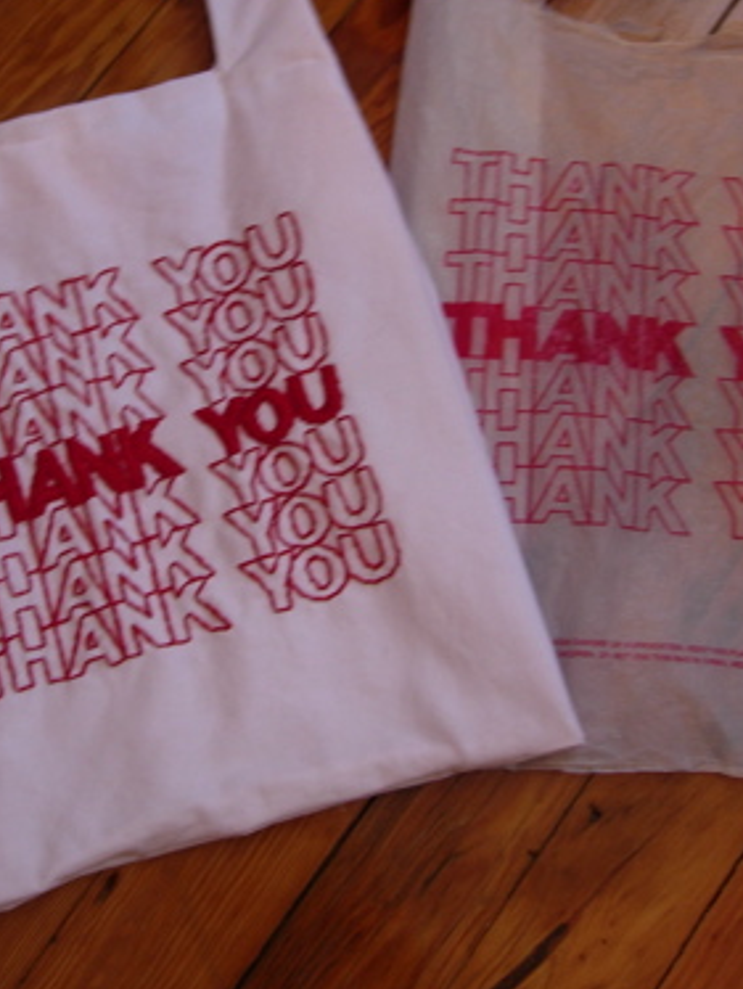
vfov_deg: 29.7
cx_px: 368
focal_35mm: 65
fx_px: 1858
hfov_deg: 22.6
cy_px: 362
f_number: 2.8
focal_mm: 7.8
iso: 64
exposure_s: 1/6.9
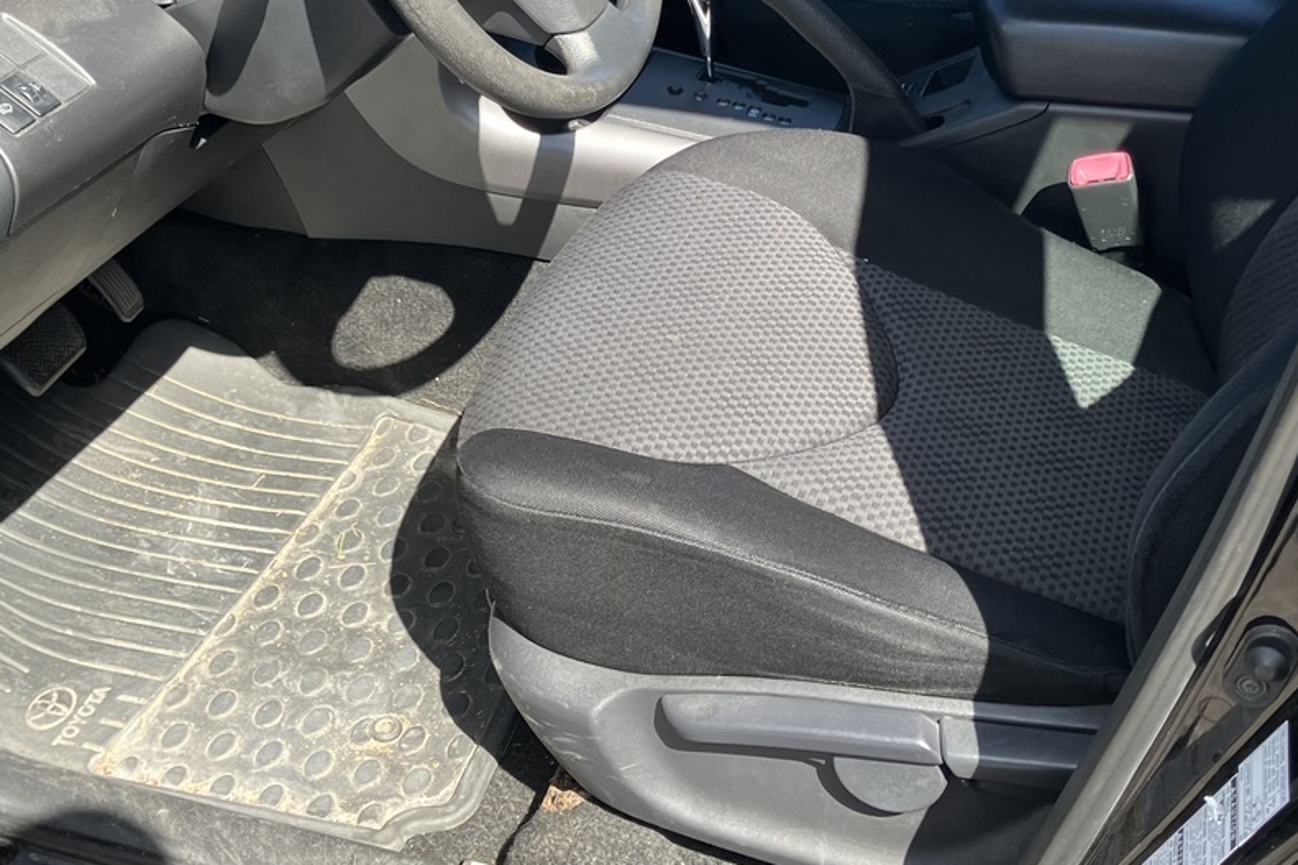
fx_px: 1910
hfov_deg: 37.5
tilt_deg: -21.8
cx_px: 584
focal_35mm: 53
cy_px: 187
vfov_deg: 25.1
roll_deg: +0.8
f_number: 1.8
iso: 32
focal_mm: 3.99
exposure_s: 1/311
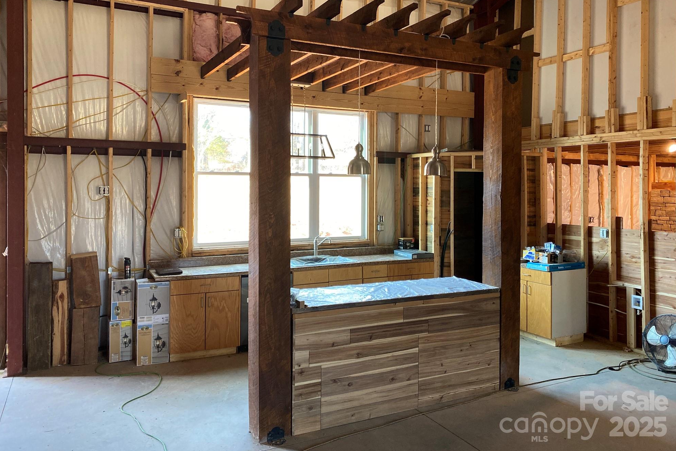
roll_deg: +0.2
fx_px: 526
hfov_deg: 65.5
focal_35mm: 28
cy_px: 193
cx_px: 343
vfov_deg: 46.3
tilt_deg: -0.4
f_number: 1.8
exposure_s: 1/60
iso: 200
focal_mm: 4.25
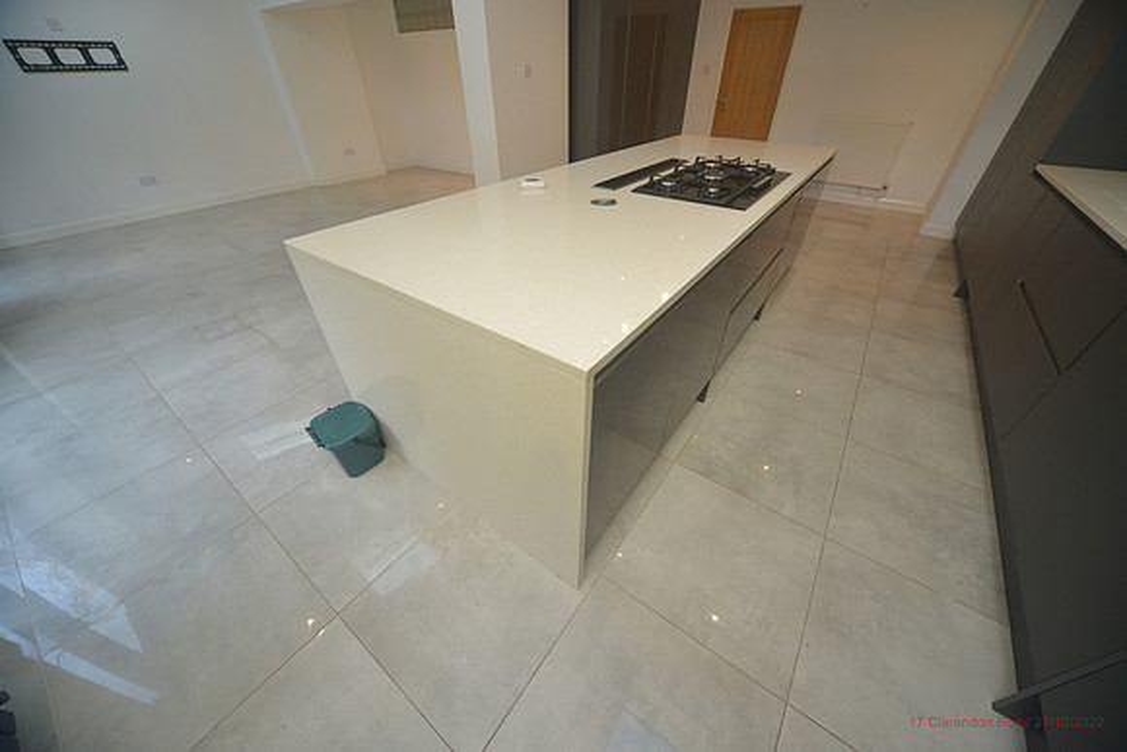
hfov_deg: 112.6
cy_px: 376
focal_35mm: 12
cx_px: 564
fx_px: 376
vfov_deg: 90.0
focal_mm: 12
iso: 1000
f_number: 5.6
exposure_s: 1/125
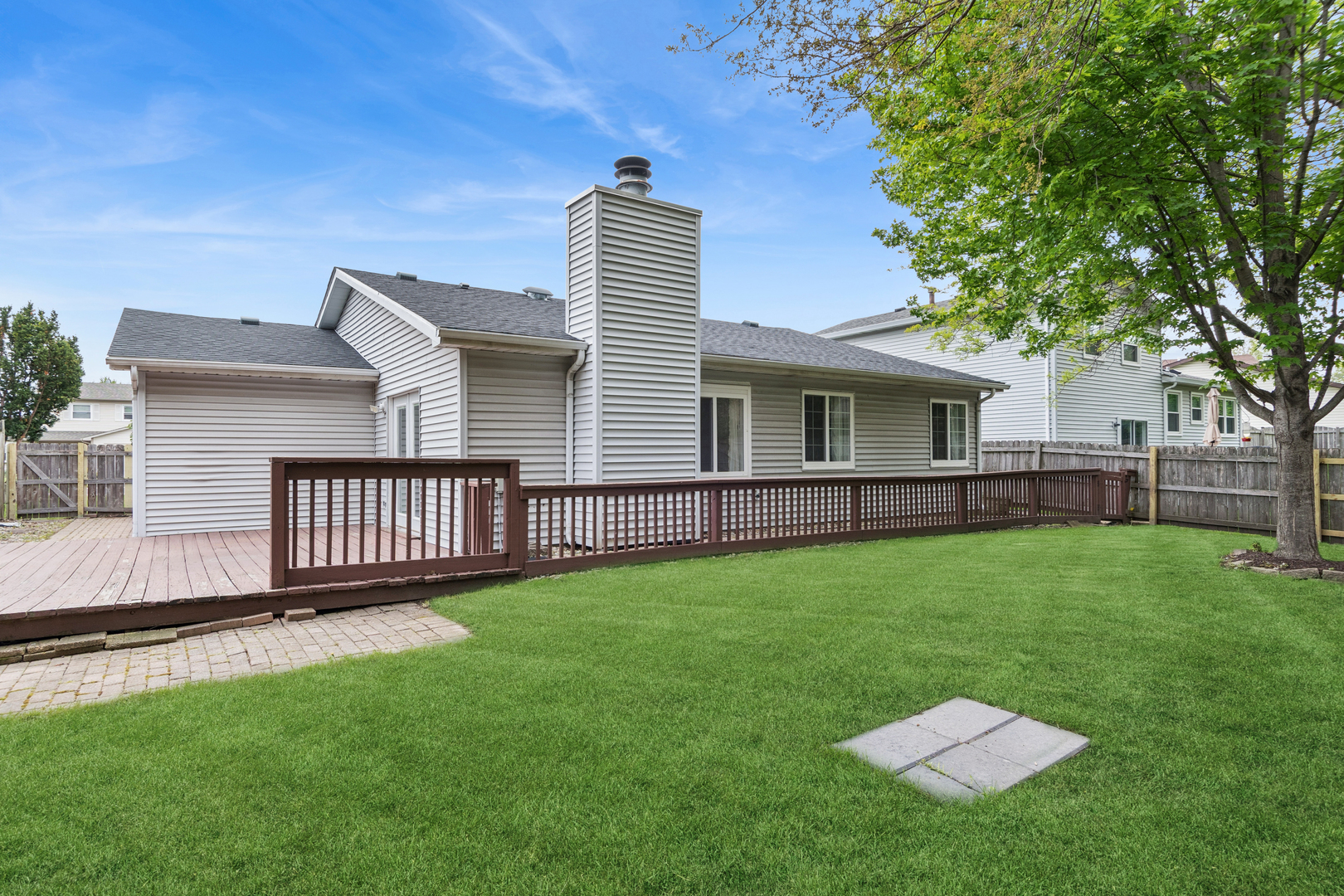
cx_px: 672
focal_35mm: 18
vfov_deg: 67.4
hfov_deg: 90.0
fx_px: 672
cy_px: 448
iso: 250
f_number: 8
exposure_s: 1/80
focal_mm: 12
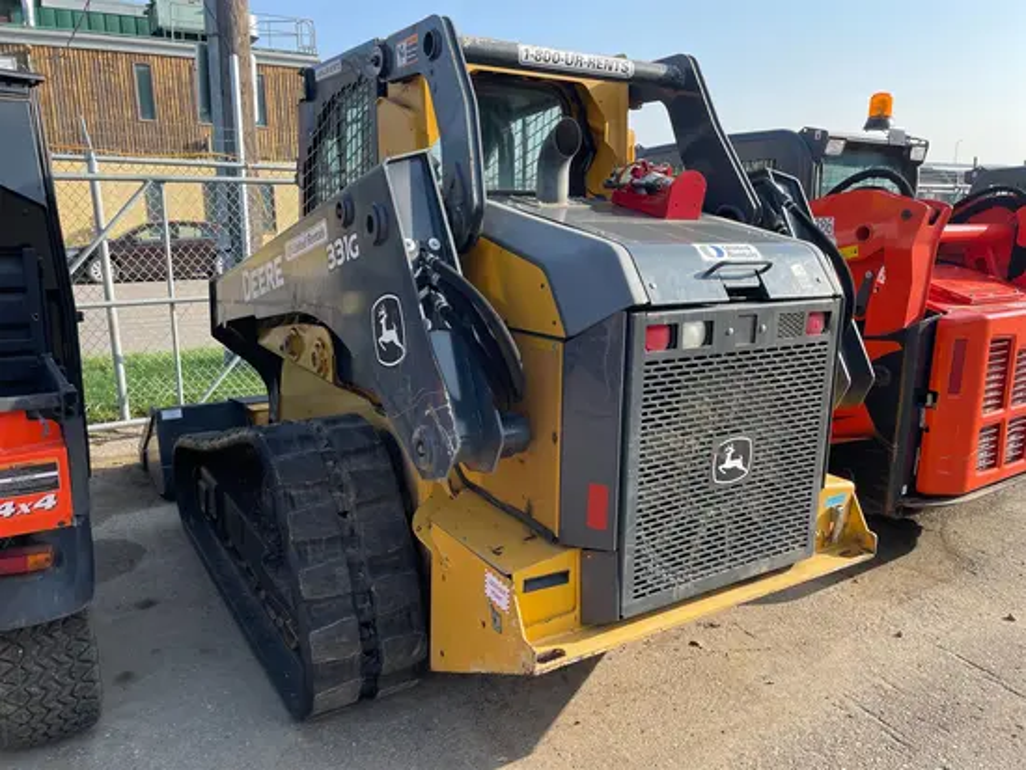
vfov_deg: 53.1
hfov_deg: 67.3
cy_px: 385
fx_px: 771
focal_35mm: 26
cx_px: 513
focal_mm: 4.2
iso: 50
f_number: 1.6
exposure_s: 1/1221
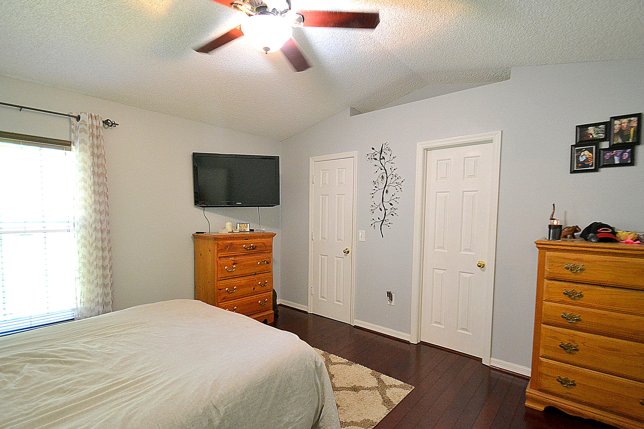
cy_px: 218
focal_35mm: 16
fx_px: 286
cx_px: 317
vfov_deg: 73.7
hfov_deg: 96.7
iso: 1600
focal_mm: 10
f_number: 3.5
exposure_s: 1/40
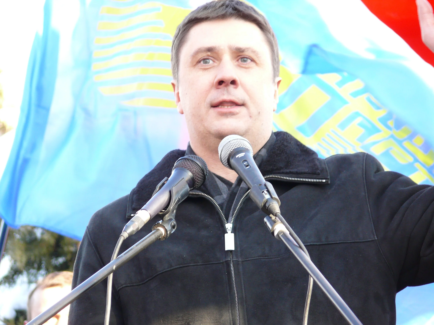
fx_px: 3636
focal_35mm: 290
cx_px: 217
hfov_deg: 6.8
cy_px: 162
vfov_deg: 5.1
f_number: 3.6
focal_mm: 61.3
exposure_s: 1/125
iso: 200
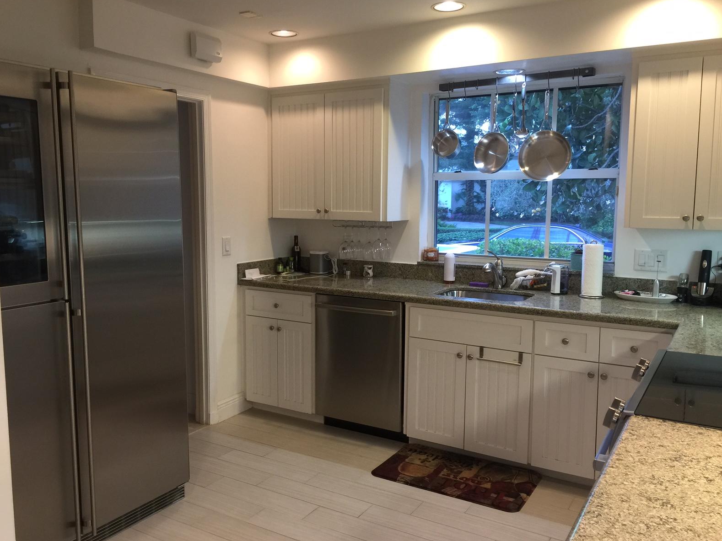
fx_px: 626
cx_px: 351
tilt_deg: -7.6
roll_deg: -1.4
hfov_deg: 60.0
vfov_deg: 46.8
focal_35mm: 30
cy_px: 275
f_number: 2.2
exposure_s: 1/17
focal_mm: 4.15
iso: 64
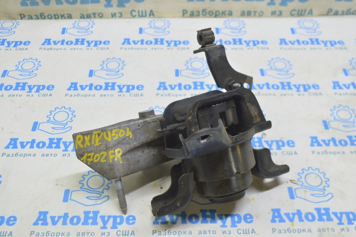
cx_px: 178
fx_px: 415
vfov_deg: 31.8
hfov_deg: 46.4
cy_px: 118
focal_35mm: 42
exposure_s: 1/20
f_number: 5.6
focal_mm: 28
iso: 400
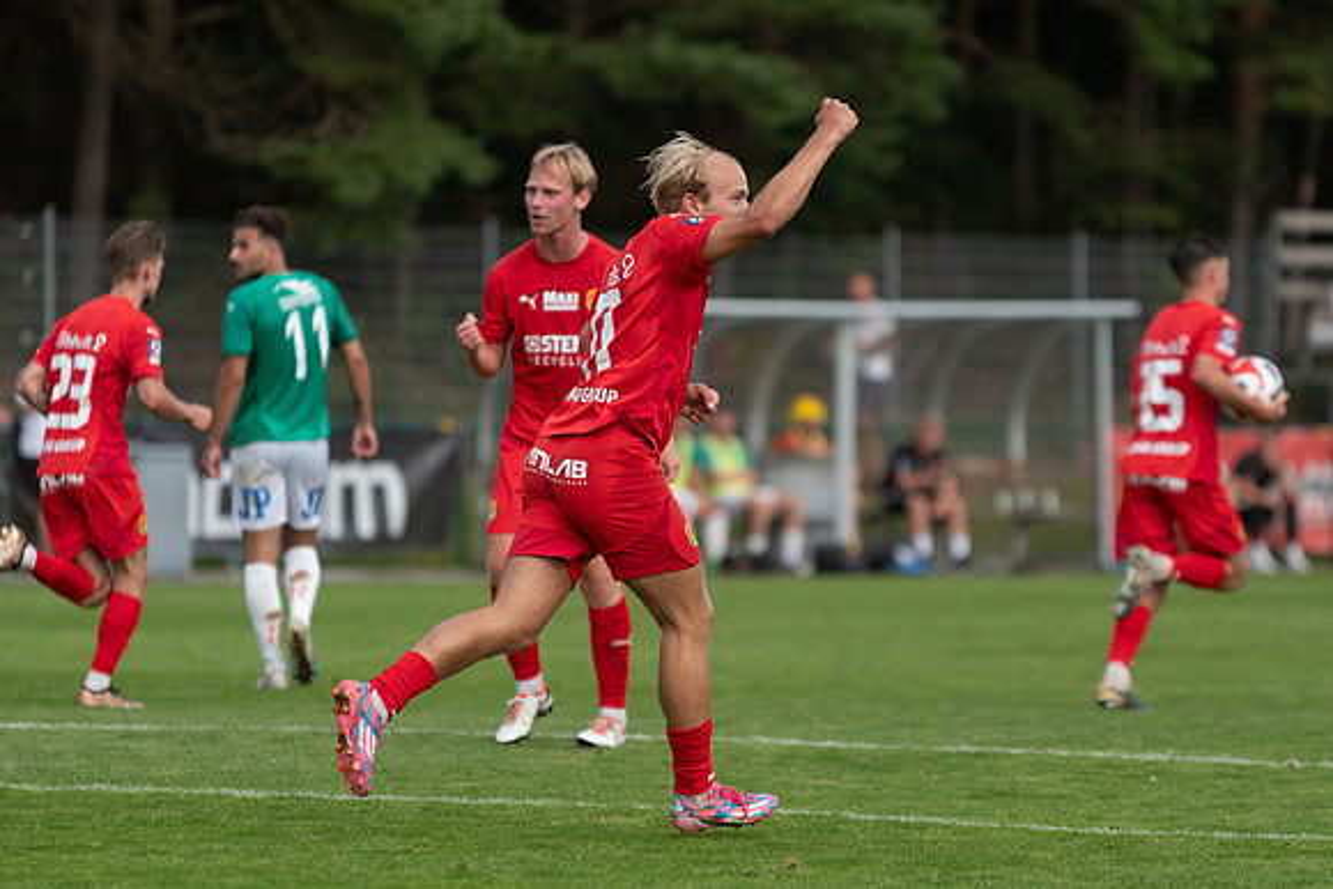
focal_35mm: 300
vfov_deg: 4.6
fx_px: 11110
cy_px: 444
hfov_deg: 6.9
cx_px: 666
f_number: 3.2
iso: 400
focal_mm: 200
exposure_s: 1/1600
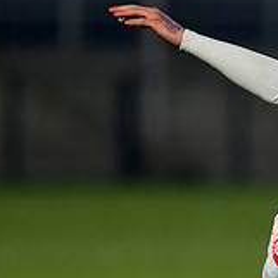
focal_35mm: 2157
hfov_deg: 0.8
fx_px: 19599
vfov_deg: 0.8
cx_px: 704
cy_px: 174
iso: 2500
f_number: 2.8
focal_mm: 400
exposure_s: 1/1600
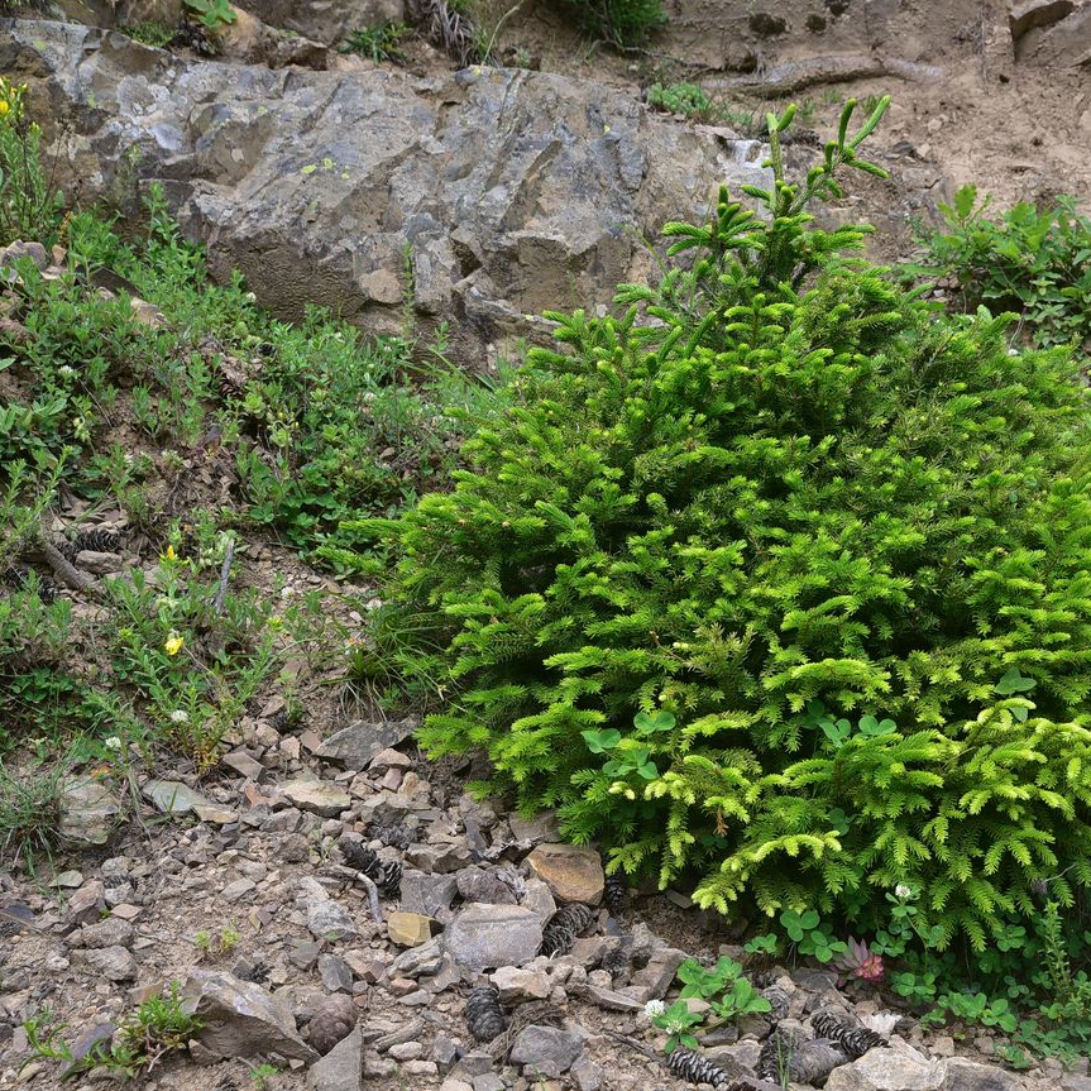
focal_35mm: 64
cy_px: 544
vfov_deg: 26.9
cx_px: 795
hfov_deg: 26.6
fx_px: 2282
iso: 320
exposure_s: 1/125
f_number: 11
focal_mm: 50
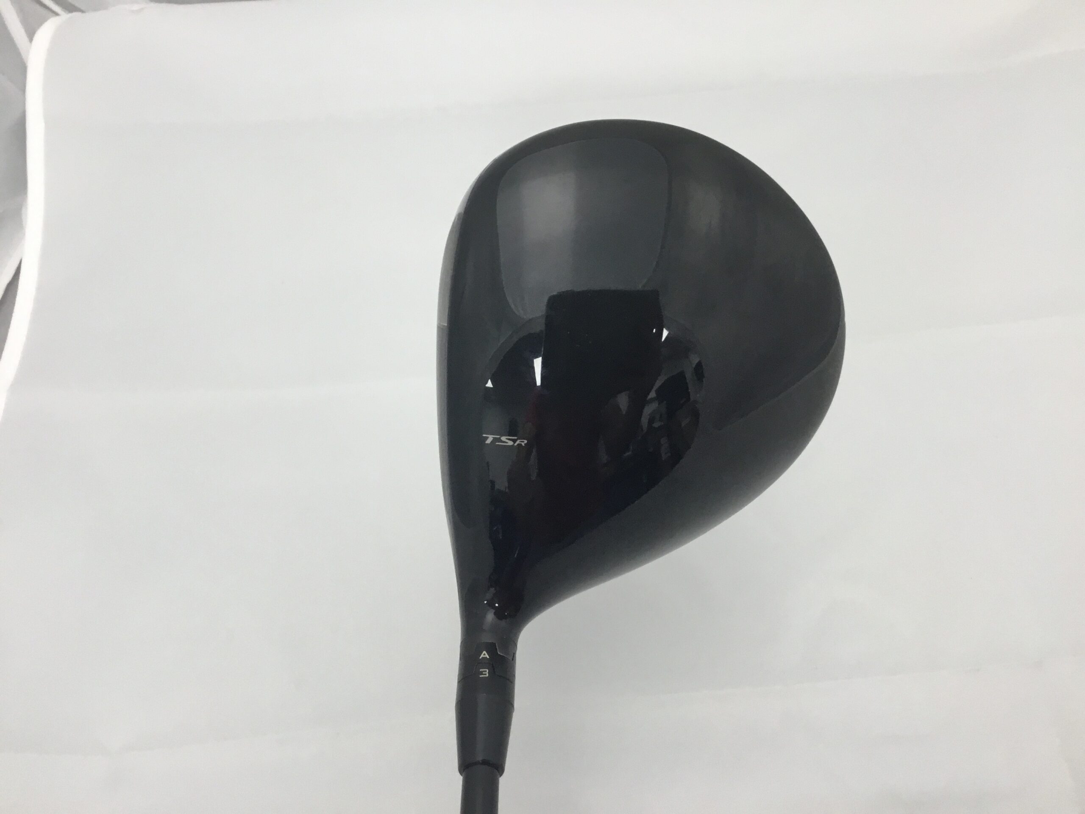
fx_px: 972
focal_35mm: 31
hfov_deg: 58.4
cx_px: 542
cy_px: 407
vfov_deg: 45.4
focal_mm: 3.3
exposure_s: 1/33
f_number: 2.4
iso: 50
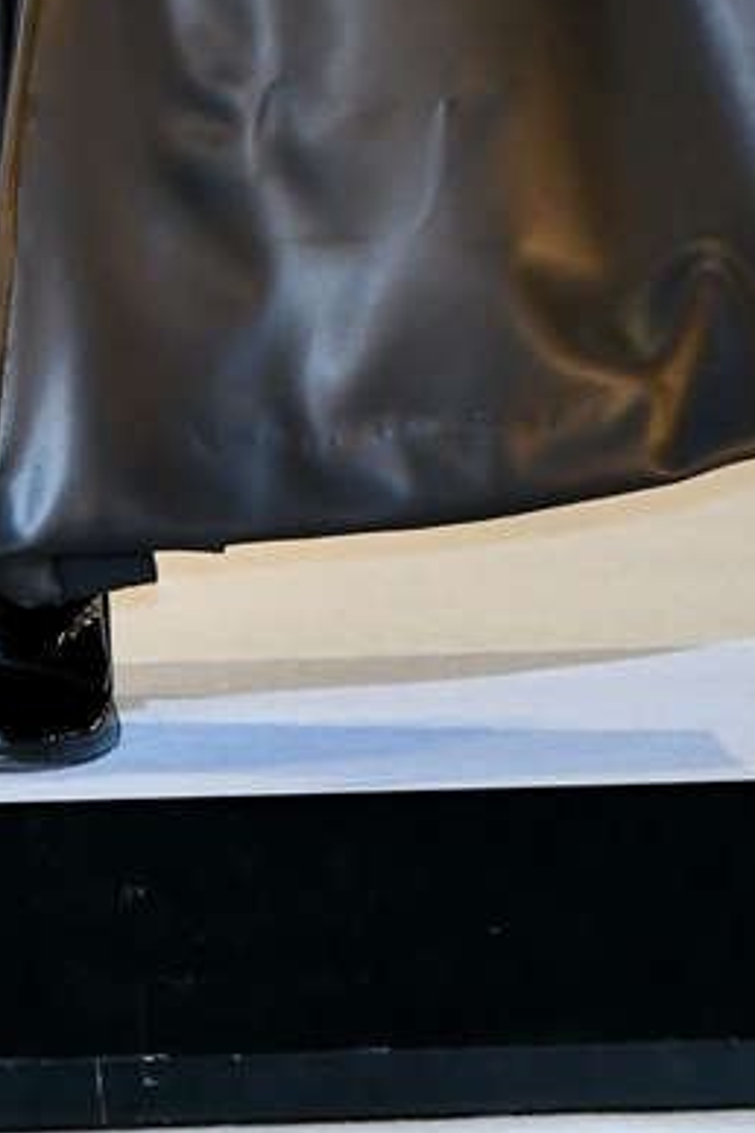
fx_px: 30449
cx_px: -263
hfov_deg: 1.4
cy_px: -1358
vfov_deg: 2.1
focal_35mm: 968
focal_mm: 130
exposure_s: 1/250
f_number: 5.6
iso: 800
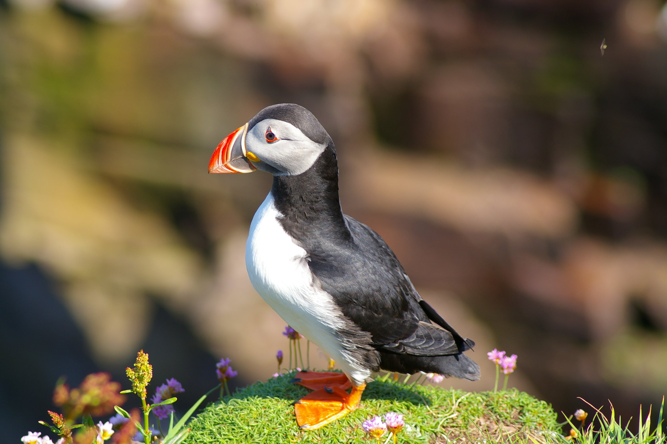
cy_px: 222
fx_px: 4109
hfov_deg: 9.3
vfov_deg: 6.2
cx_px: 334
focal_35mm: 222
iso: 200
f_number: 5.6
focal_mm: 148
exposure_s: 1/250
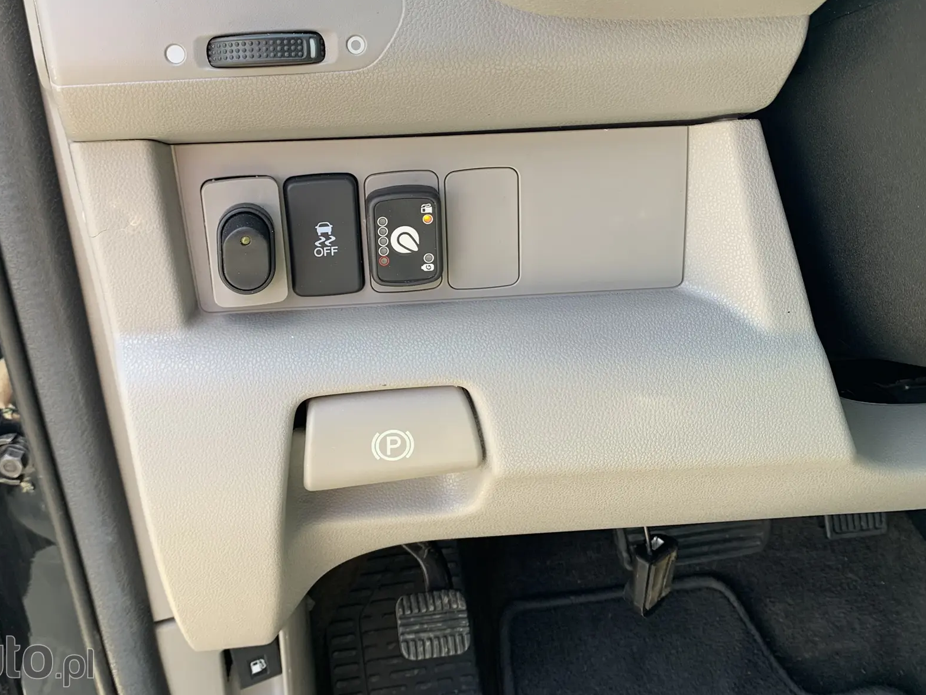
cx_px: 382
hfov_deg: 53.7
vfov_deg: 41.4
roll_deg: +1.1
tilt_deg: -29.3
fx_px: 910
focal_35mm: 34
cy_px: 245
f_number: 1.8
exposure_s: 1/122
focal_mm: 4.25
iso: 32
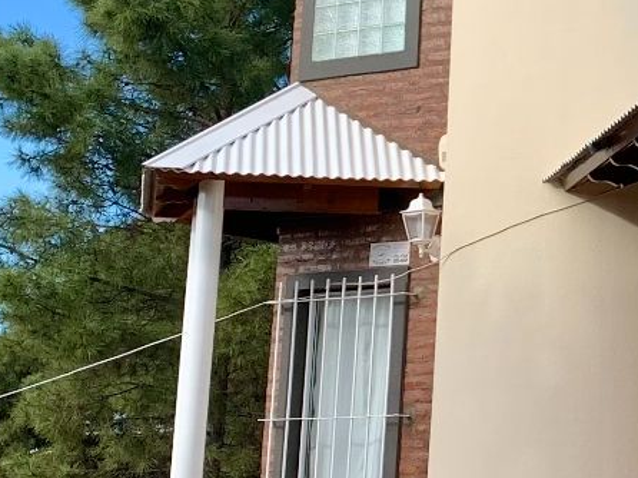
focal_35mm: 112
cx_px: 808
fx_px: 2063
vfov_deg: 13.1
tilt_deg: +15.7
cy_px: 23
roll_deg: -0.5
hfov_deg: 16.7
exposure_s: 1/1111
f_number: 1.8
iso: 25
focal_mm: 4.25
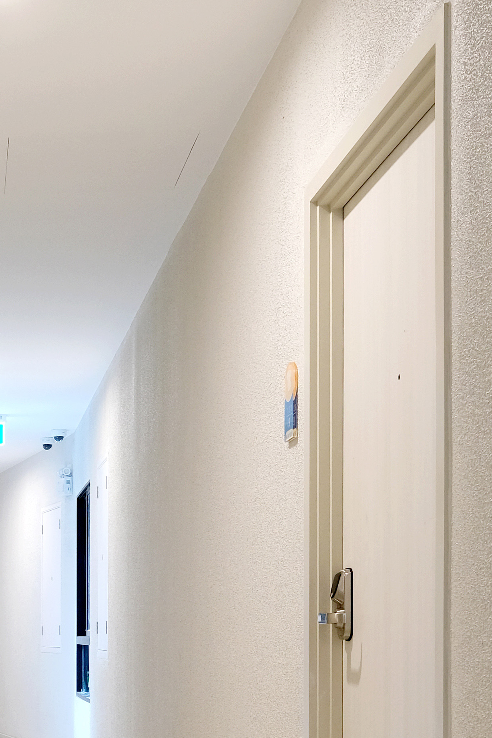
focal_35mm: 88
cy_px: 652
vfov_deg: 22.6
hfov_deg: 14.7
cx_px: -197
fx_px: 1804
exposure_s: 1/60
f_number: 5
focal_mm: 17.4
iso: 2000
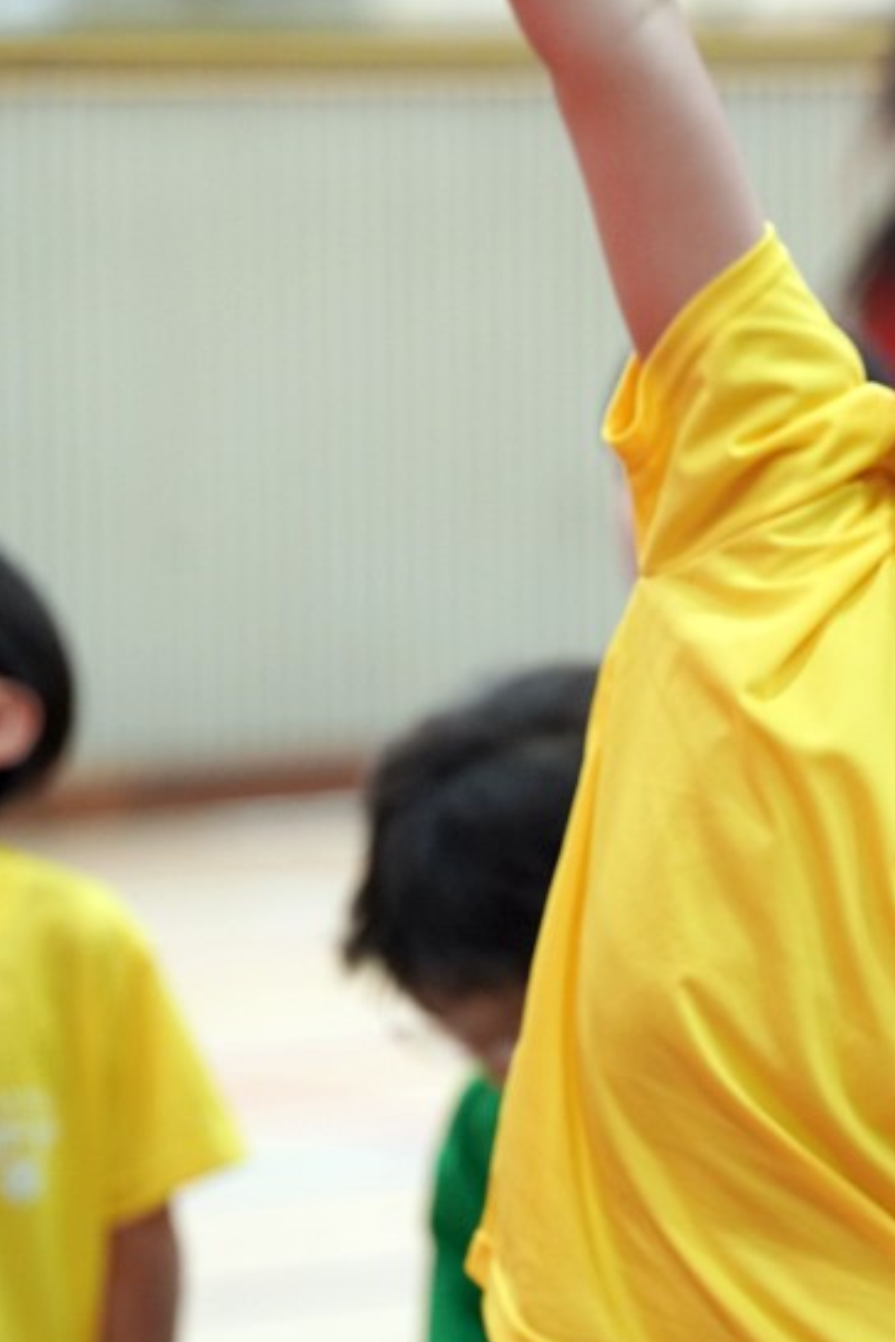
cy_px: 732
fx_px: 10329
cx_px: 976
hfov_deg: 4.9
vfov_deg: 7.4
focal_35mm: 277
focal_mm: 168
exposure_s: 1/200
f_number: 4
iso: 2500
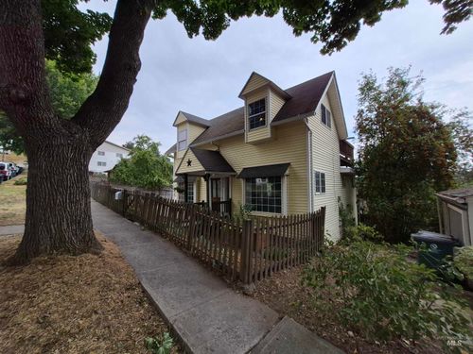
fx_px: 178
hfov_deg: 106.2
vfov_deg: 89.9
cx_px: 236
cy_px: 177
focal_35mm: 13
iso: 40
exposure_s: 1/1112
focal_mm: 1.74
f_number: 2.2
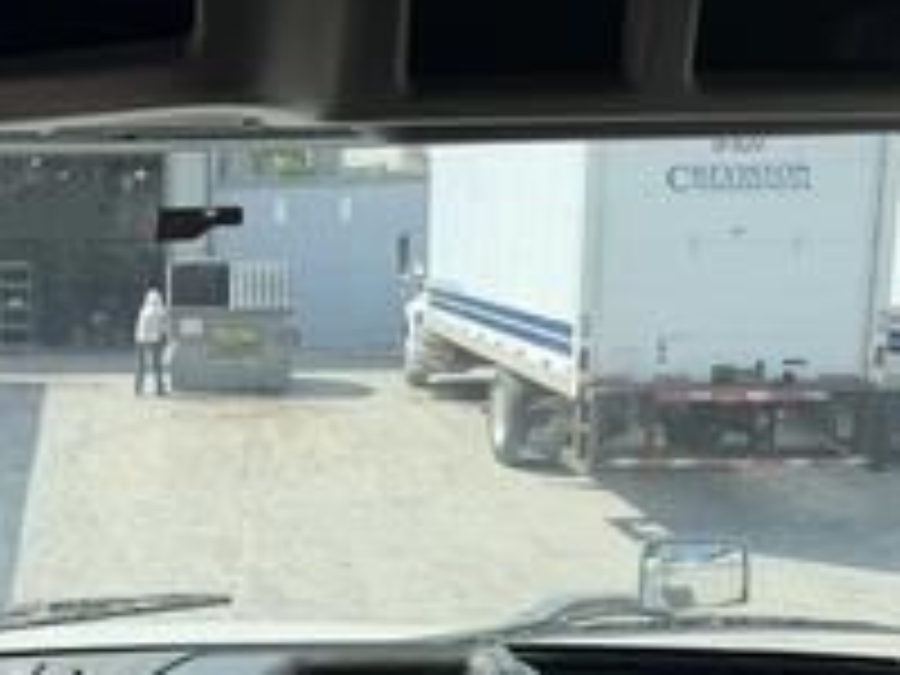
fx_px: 1248
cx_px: 171
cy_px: 446
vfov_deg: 30.1
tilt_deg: -8.6
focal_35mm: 48
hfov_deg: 38.1
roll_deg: +0.6
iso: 80
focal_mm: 6.76
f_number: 1.78
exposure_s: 1/2370
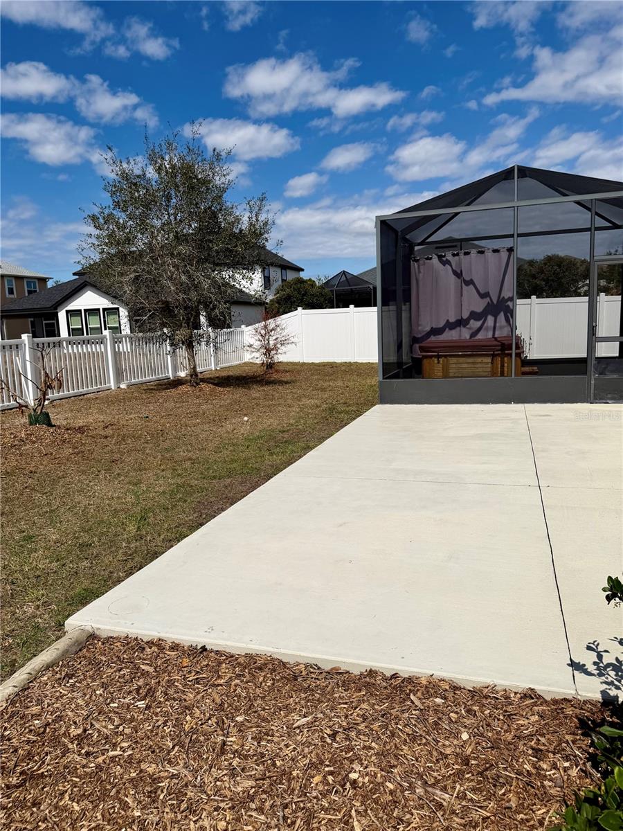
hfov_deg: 56.8
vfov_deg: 71.6
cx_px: 312
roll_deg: +2.4
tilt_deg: -7.0
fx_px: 576
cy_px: 416
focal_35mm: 24
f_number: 1.78
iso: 80
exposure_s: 1/17544
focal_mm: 6.76
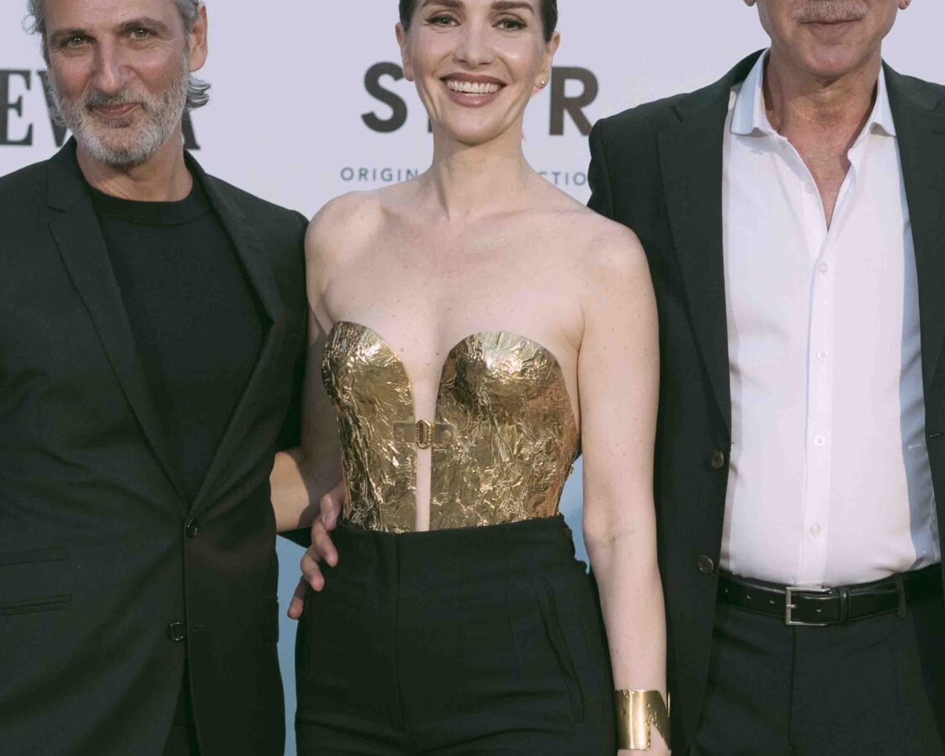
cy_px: 330
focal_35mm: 107
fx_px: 2992
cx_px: 450
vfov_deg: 14.4
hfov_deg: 17.9
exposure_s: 1/200
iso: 1600
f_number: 3.5
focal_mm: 50
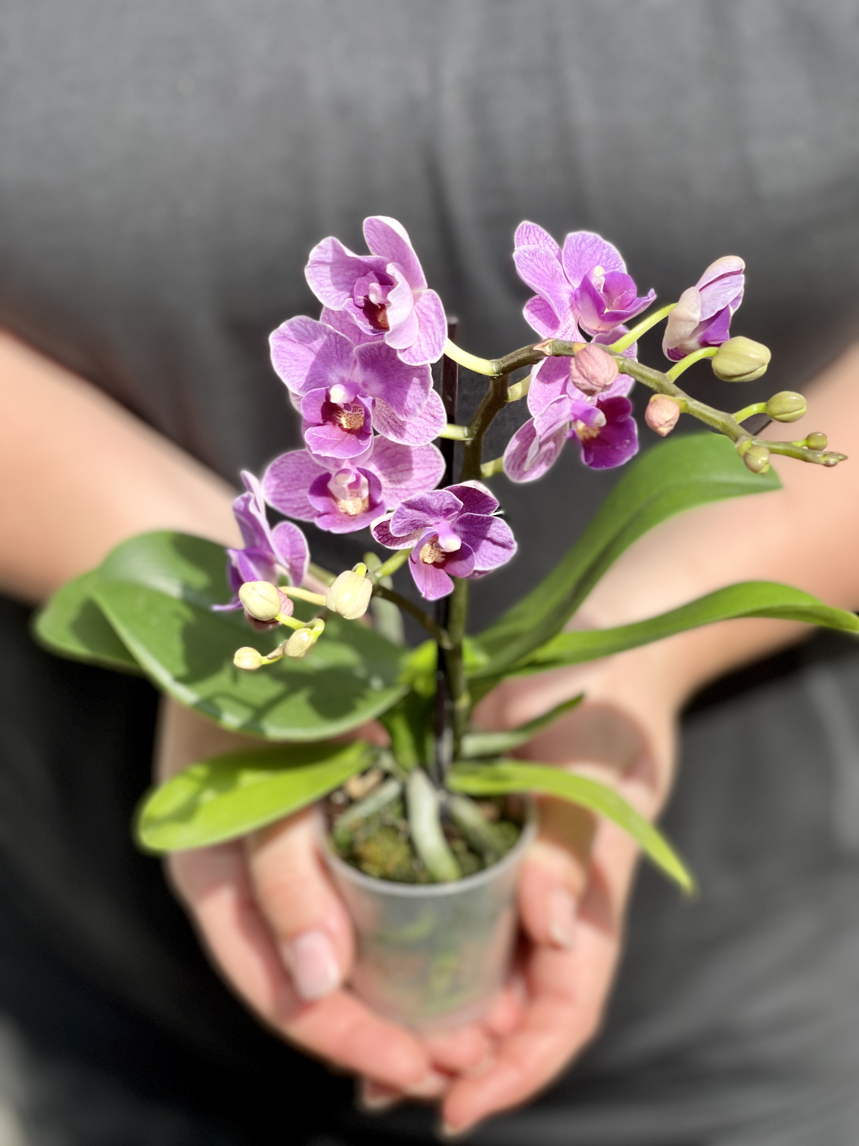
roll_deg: -2.7
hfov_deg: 22.9
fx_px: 2118
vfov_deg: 30.3
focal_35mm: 64
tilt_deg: -28.2
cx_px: 430
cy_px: 573
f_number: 2.2
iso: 32
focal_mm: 7.5
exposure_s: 1/809
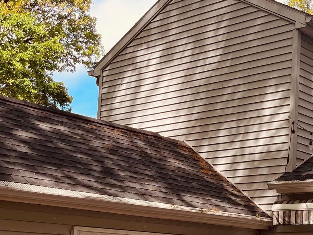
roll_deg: -1.1
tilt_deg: +4.9
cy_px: 216
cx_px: 359
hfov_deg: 26.6
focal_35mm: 66
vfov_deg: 21.7
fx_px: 597
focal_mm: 5.1
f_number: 1.6
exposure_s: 1/928
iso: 50
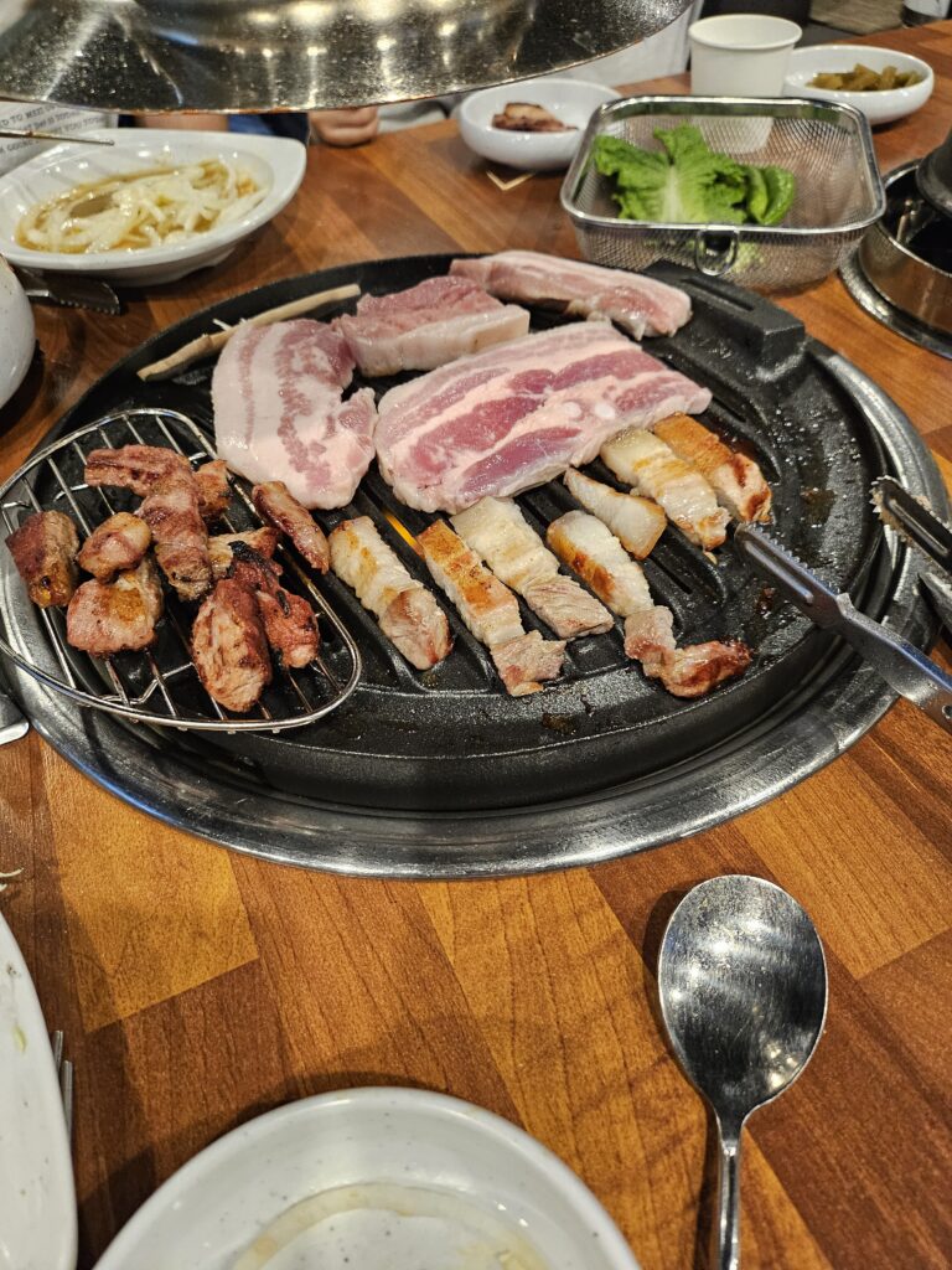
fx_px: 880
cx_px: 476
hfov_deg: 56.8
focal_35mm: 24
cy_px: 635
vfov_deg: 71.6
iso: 800
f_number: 1.8
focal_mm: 5
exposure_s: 1/120
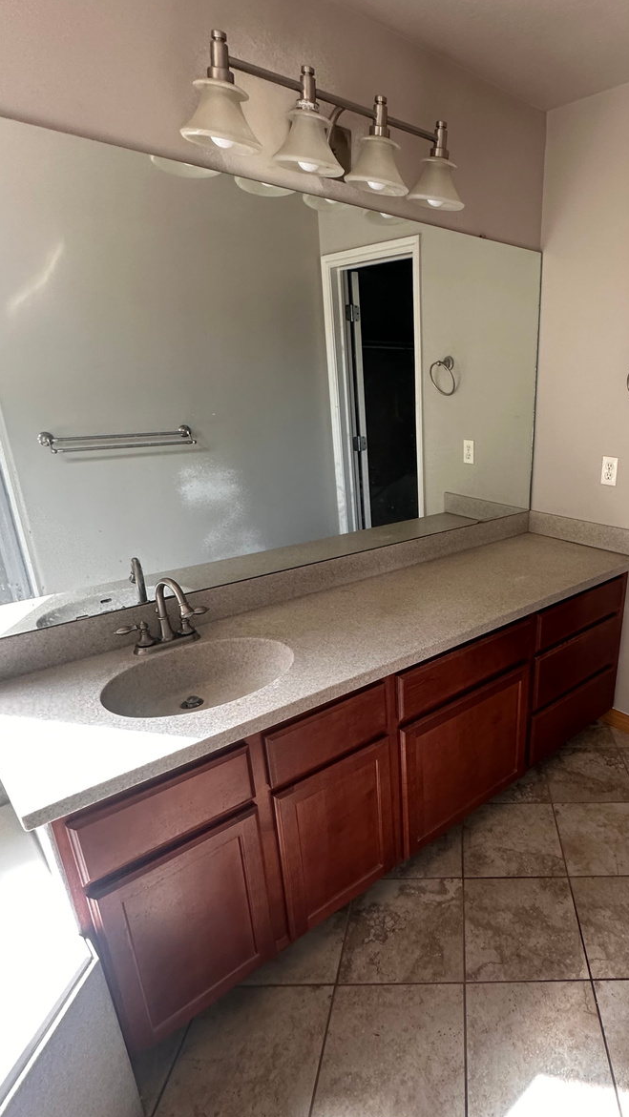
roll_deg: -0.9
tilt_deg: -17.8
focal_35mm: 20
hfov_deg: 53.4
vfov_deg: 86.6
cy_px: 577
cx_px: 472
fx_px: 593
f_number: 2.2
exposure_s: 1/99
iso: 200
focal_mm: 2.22
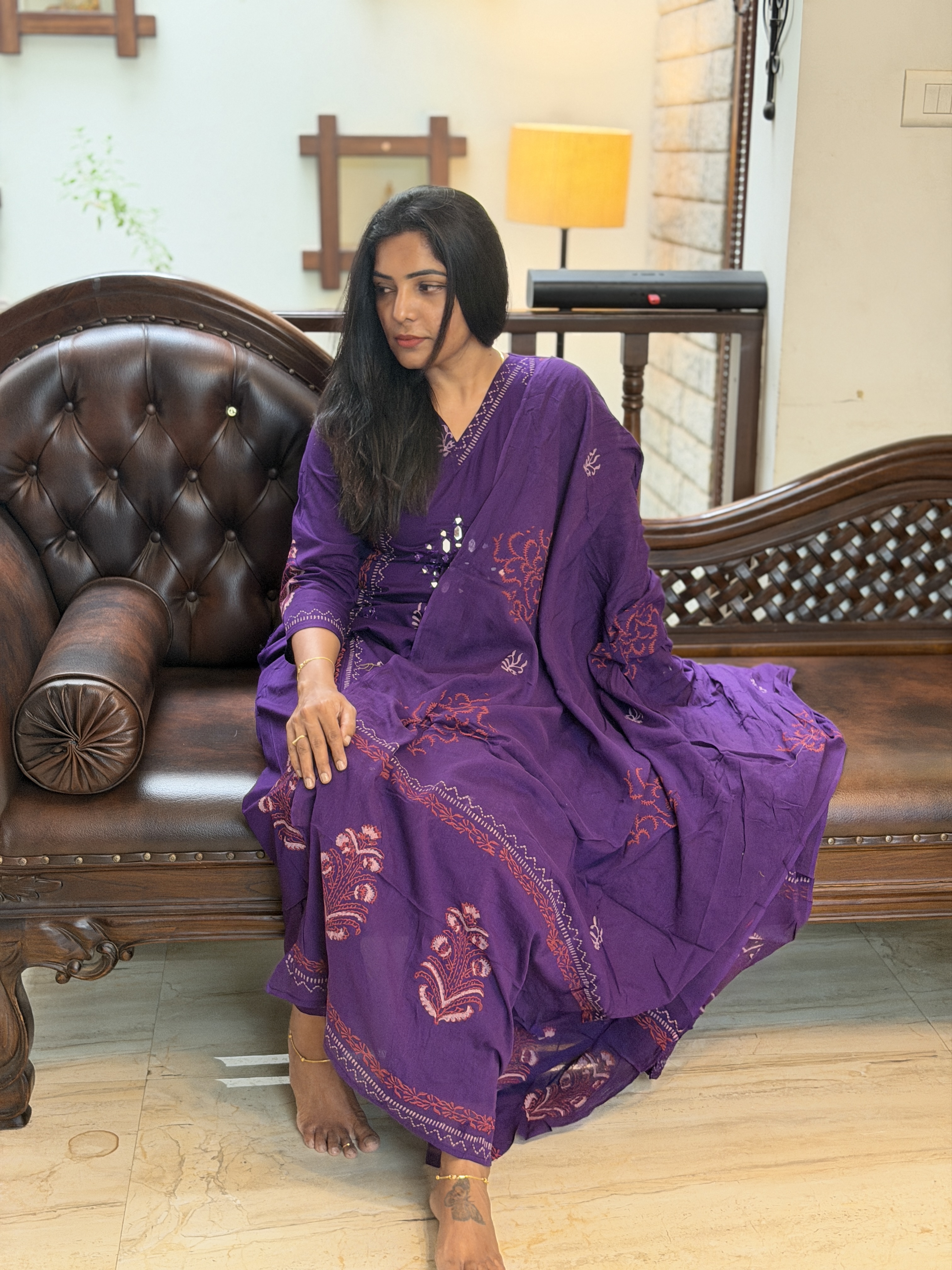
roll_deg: -2.2
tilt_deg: -15.7
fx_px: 1760
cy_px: 635
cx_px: 476
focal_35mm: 48
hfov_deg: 30.3
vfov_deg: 39.7
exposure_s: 1/33
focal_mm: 6.76
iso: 200
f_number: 1.78
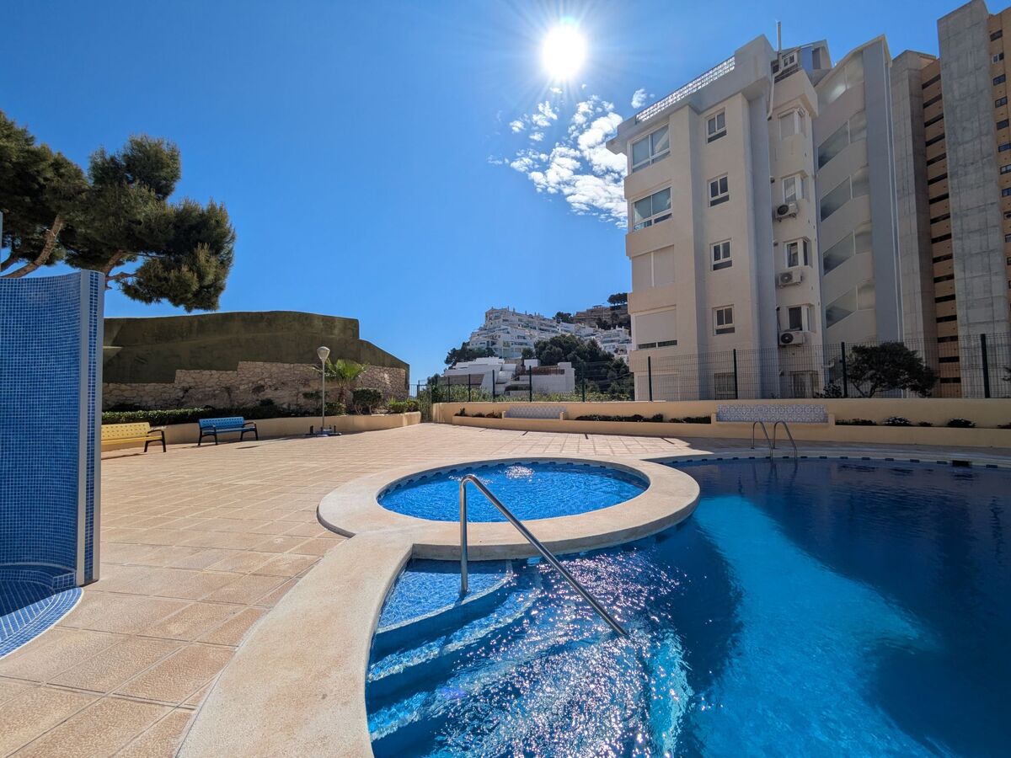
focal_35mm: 14
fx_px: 409
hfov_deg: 102.1
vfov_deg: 85.7
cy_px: 379
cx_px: 506
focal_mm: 1.83
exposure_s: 1/4808
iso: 46
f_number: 2.2
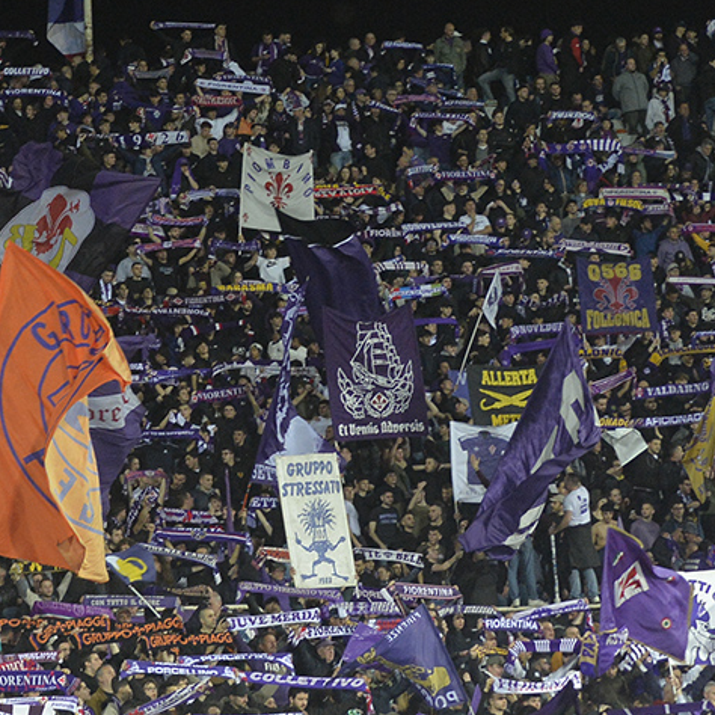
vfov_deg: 10.2
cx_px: 647
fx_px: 4019
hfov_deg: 10.1
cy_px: 376
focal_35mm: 172
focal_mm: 80
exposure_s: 1/250
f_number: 4.5
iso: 3200
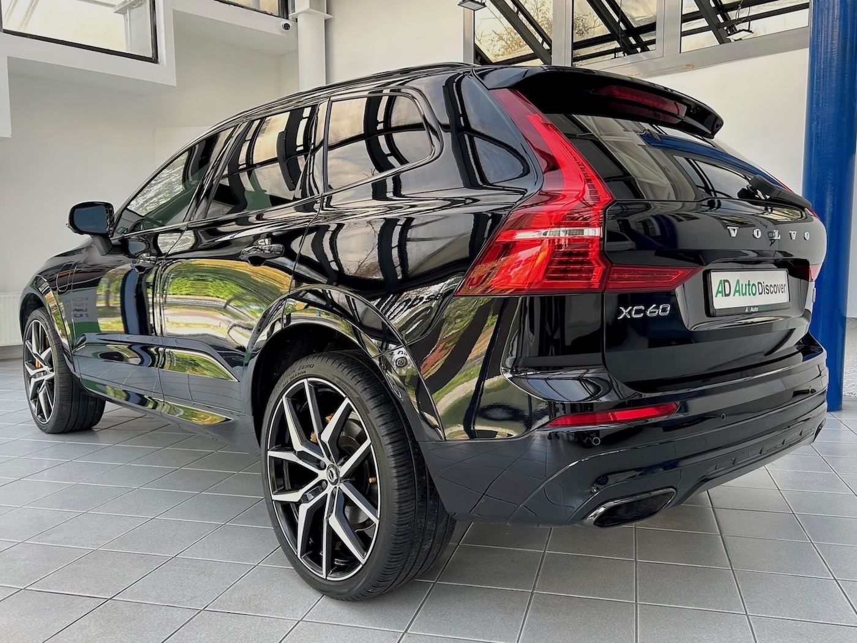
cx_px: 428
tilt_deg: -5.4
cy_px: 322
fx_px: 644
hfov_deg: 67.3
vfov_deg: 53.1
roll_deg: +0.4
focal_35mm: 26
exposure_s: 1/121
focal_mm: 5.7
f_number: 1.5
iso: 80
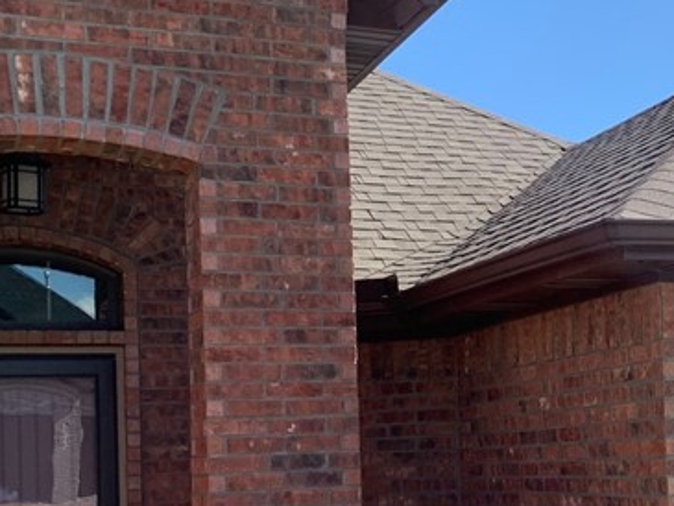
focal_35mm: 73
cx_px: 615
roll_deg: +2.2
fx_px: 1422
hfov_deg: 25.8
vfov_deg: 20.0
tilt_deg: +0.9
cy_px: 408
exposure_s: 1/1021
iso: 25
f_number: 1.8
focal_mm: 4.25
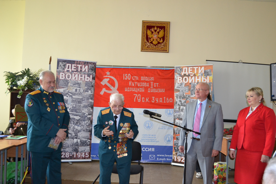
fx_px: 253
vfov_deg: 40.0
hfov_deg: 57.2
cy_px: 92
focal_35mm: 33
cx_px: 138
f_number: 4
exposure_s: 1/60
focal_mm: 22
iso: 2000
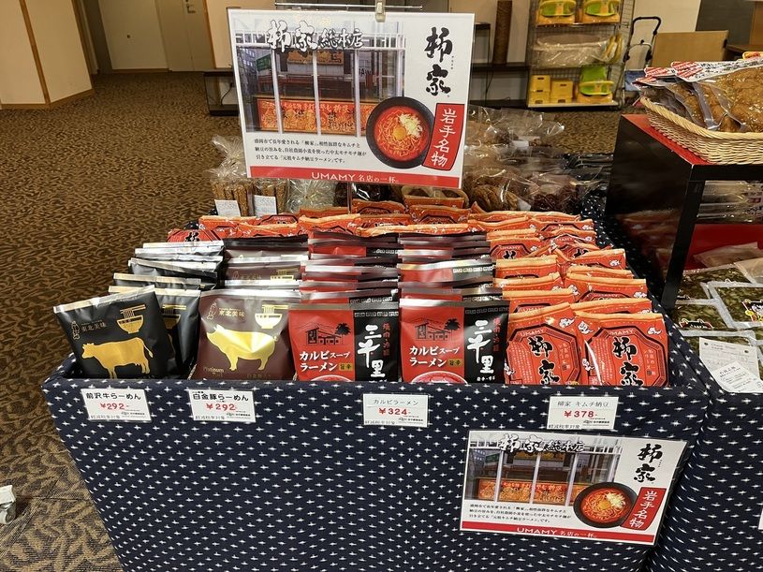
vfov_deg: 53.1
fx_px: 573
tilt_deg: -28.0
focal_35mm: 26
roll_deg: +0.7
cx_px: 382
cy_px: 286
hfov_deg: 67.3
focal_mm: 5.1
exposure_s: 1/50
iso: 100
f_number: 1.6
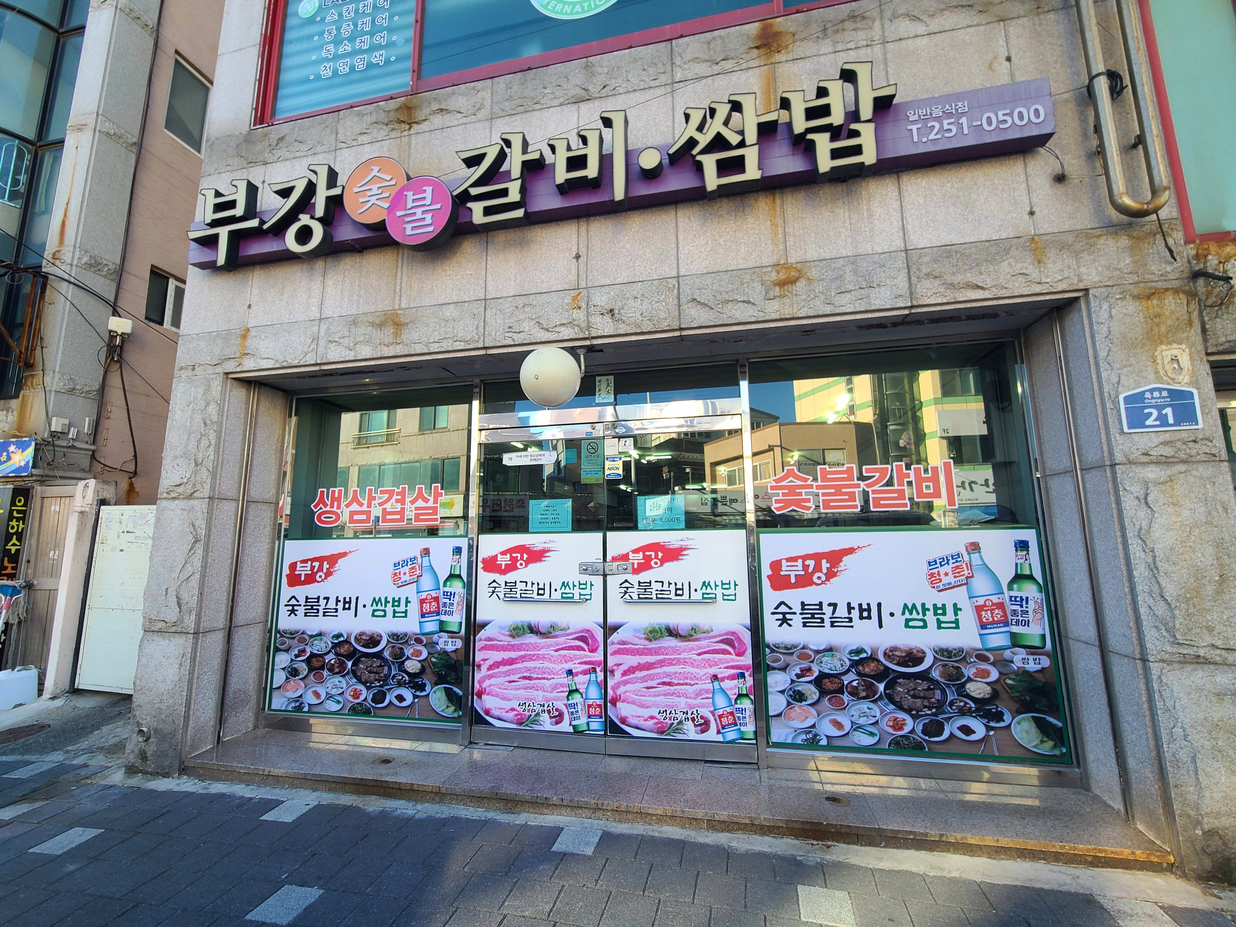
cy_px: 464
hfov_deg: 106.2
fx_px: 464
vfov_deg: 89.9
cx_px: 618
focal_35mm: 13
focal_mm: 2.2
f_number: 2.2
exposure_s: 1/219
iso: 50
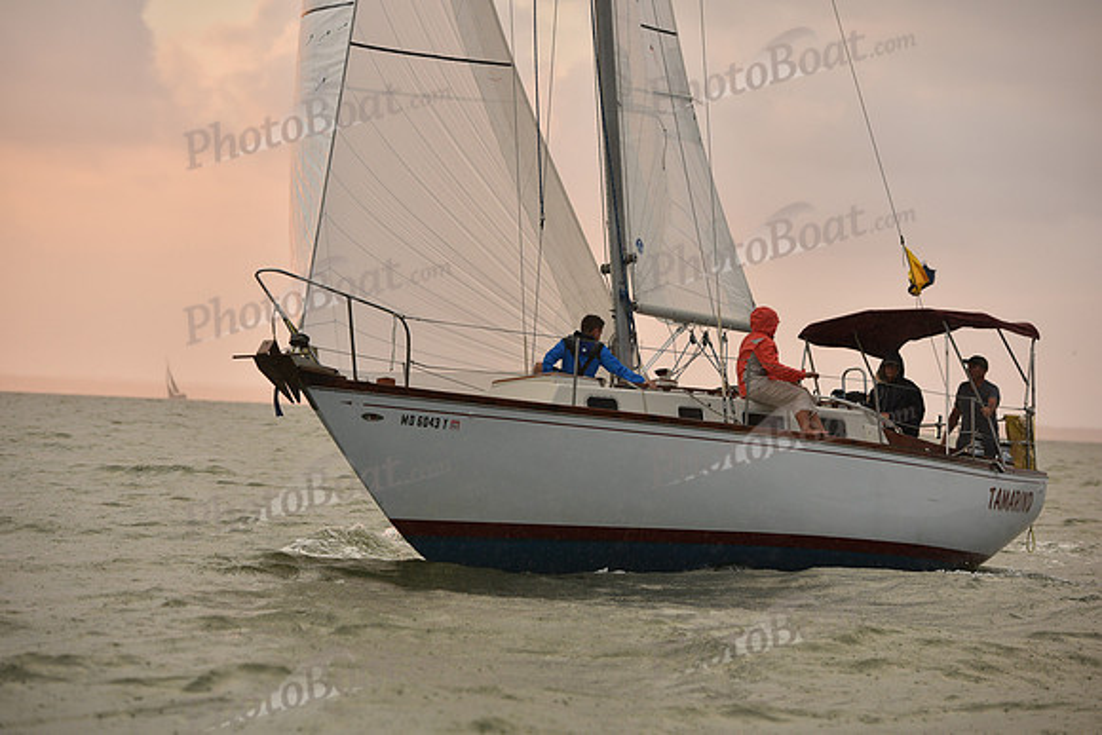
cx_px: 551
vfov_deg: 10.6
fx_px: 3980
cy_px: 368
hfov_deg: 15.8
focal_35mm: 130
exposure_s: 1/500
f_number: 4.5
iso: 400
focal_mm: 130
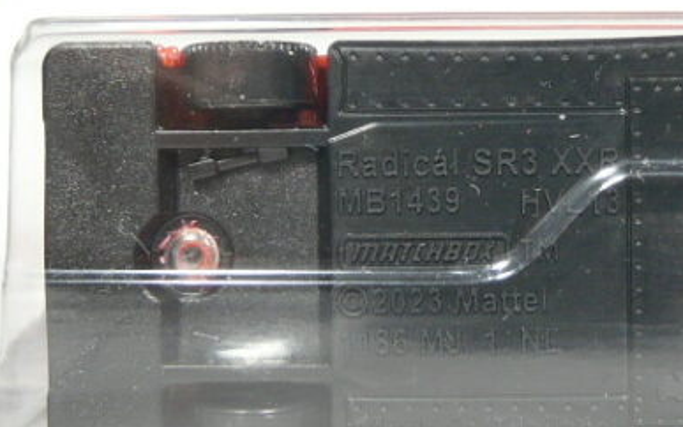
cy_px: 164
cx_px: 496
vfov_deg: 17.6
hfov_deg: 27.5
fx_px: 1378
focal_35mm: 74
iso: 125
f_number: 2.8
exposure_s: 1/30
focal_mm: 4.6
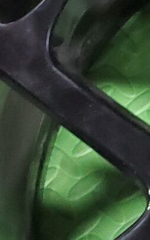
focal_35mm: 174
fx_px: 1138
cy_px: 201
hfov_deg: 7.0
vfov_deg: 12.0
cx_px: 394
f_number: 1.5
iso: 400
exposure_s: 1/40
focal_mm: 4.3
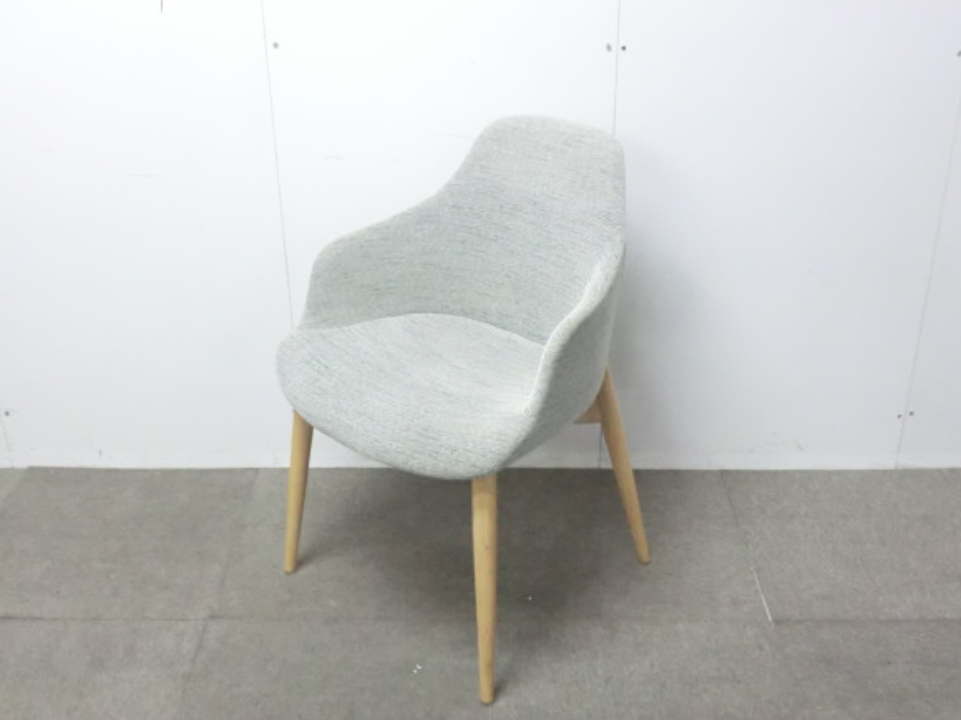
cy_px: 324
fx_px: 1166
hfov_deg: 44.8
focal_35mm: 42
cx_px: 476
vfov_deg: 34.3
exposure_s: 1/30
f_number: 3.9
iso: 800
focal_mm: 6.9
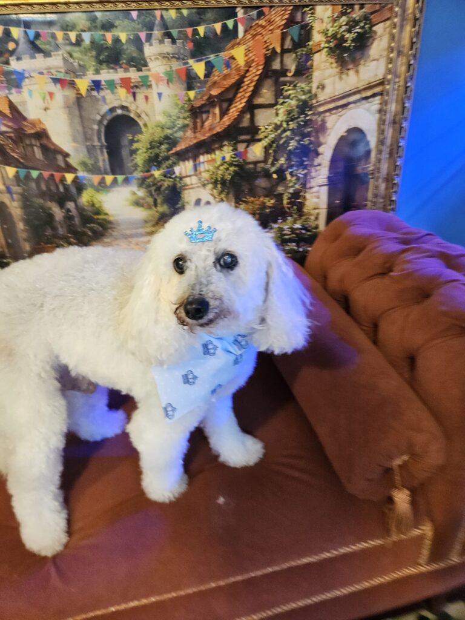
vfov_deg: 73.9
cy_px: 310
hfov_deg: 58.9
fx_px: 412
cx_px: 232
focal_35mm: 23
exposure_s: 1/60
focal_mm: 5.4
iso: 640
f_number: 1.8
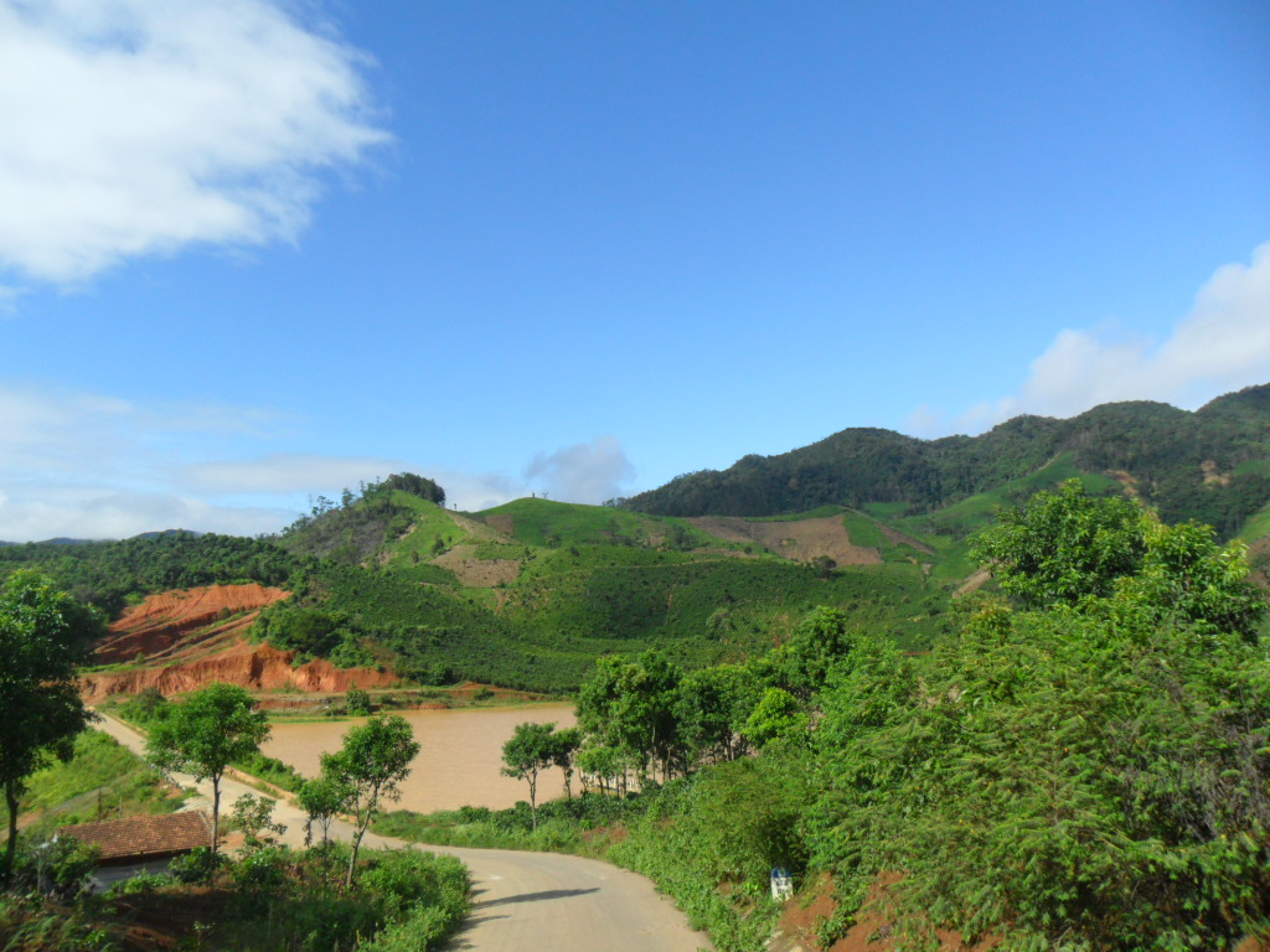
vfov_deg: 51.4
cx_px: 635
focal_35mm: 27
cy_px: 476
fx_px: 991
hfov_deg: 65.3
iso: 100
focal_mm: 4.9
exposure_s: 1/1000
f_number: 3.5
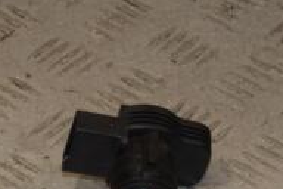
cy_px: 289
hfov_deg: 9.8
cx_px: 103
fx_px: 1655
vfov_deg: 6.4
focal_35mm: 211
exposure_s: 1/200
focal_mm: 45
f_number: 9
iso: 800
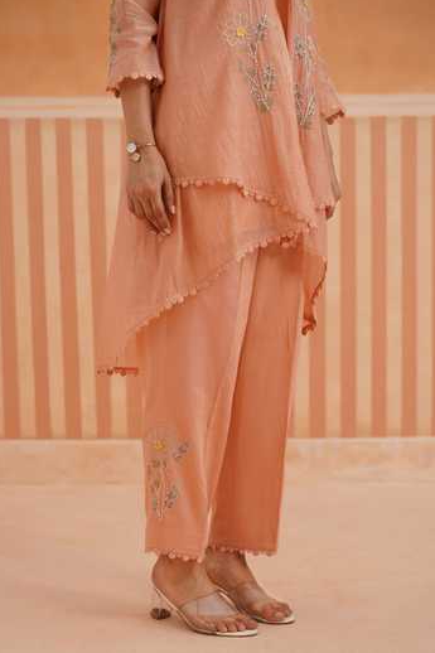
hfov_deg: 19.2
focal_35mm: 71
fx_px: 1288
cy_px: 325
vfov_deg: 28.5
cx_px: 216
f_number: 4
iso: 320
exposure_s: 1/125
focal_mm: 70
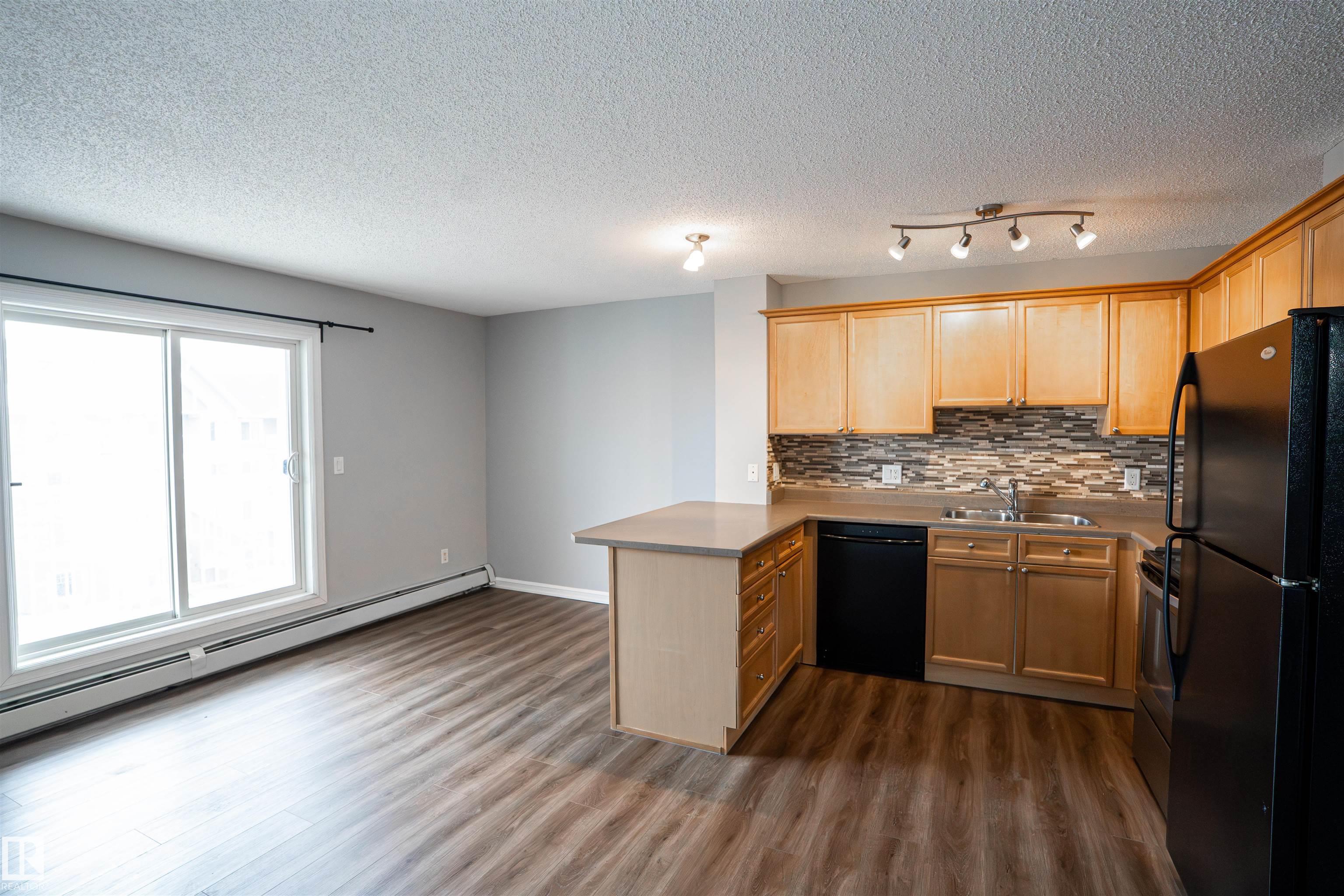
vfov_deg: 73.7
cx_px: 672
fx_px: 597
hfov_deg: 96.7
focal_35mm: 16
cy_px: 448
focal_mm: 16
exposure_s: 1/160
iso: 10000
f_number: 8
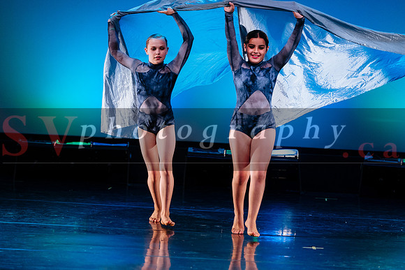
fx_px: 2465
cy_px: 143
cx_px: 185
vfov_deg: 6.3
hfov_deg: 9.4
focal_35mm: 219
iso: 1250
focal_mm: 198
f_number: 2.8
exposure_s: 1/500
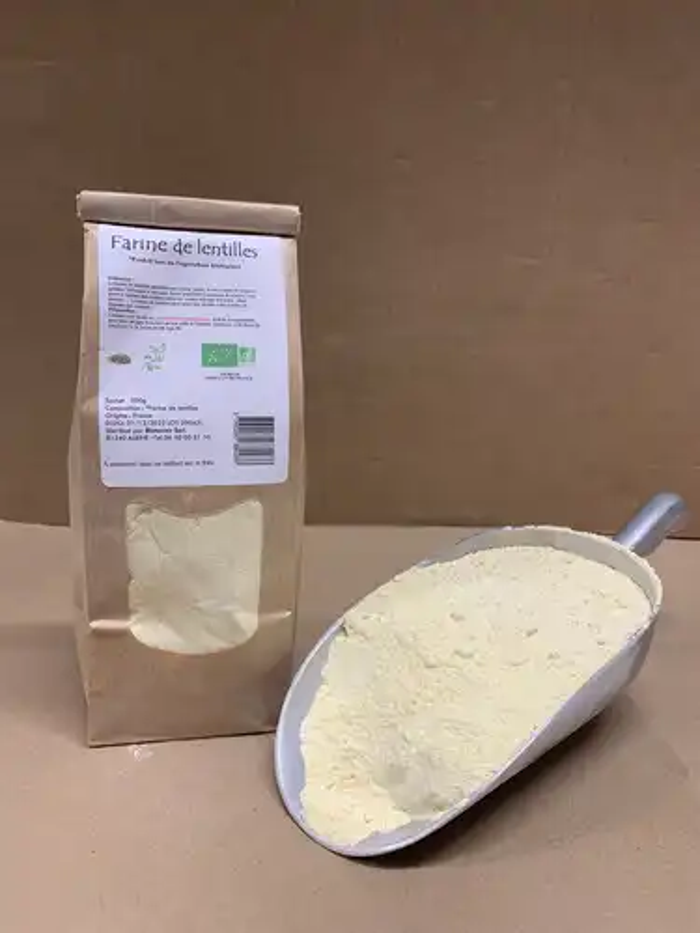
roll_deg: -1.7
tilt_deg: -12.8
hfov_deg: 53.1
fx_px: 701
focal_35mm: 26
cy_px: 466
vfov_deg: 67.3
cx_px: 350
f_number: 1.8
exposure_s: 1/50
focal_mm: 4.25
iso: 64
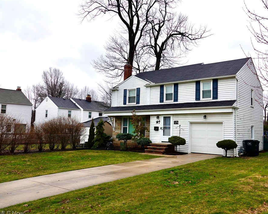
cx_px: 162
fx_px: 238
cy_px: 108
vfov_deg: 48.5
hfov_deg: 58.2
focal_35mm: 30
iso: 100
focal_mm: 9.46
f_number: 2.5
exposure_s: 1/200
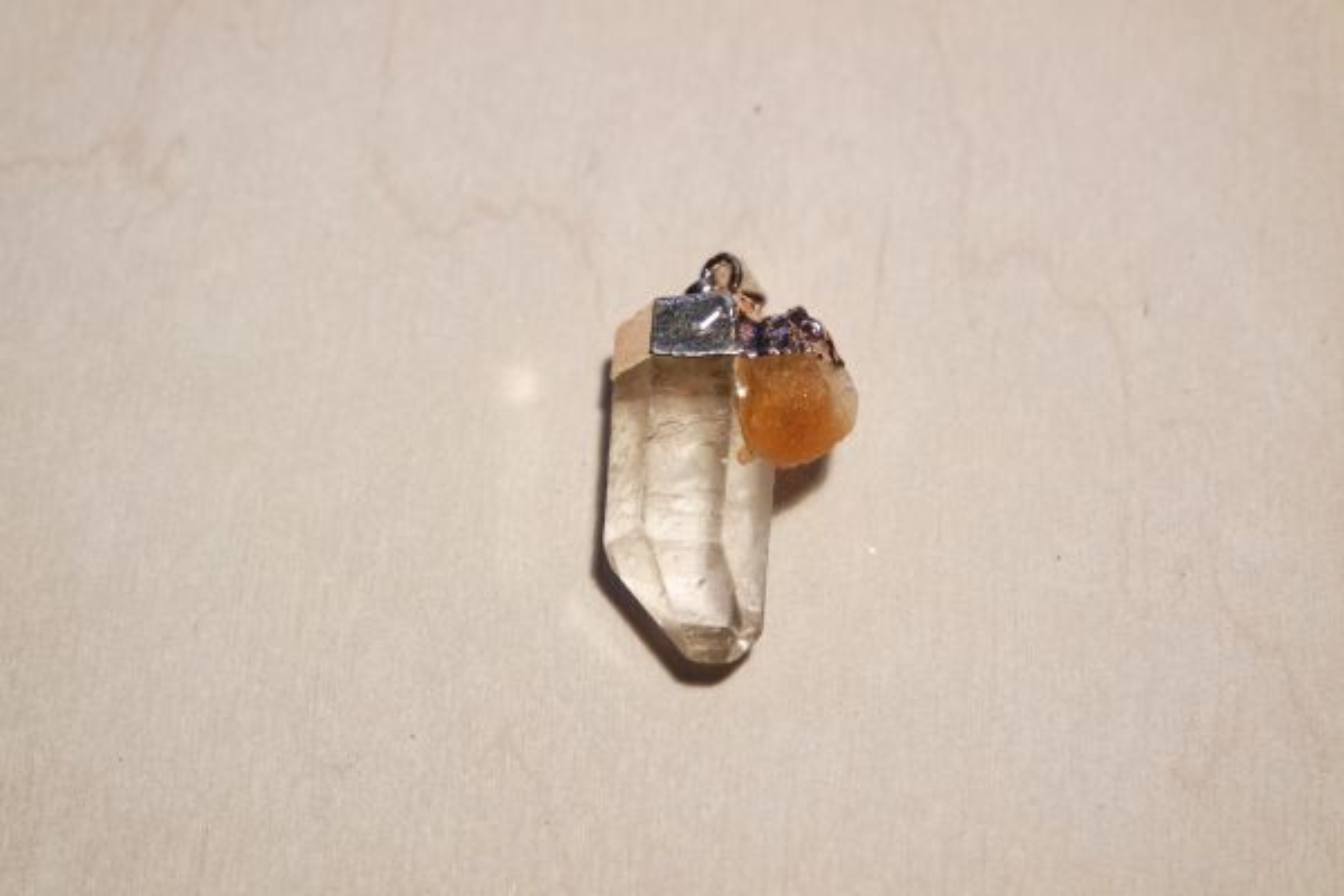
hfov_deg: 26.3
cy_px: 448
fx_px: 2874
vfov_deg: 17.7
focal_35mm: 77
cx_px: 672
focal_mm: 50
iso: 800
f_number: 5.6
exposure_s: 1/80
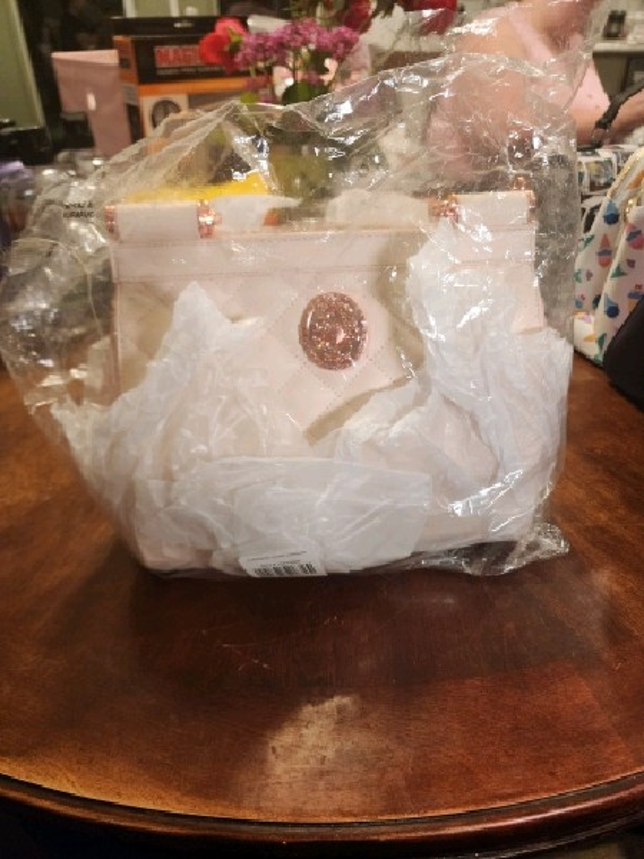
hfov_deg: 58.9
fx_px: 571
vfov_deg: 73.9
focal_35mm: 23
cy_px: 430
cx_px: 322
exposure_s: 1/120
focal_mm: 6.4
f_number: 1.8
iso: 500
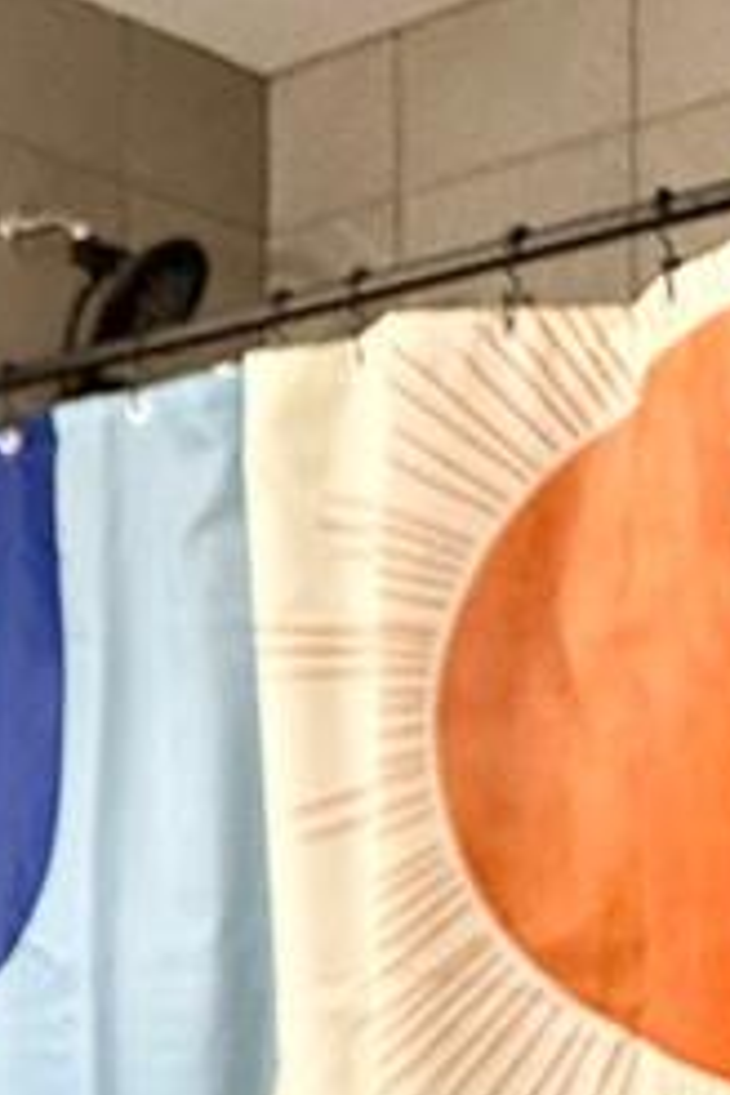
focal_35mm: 71
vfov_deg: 27.6
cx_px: -410
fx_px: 2159
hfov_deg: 17.1
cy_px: 953
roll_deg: +0.5
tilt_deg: +0.9
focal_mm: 2.22
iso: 320
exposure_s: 1/60
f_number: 2.2
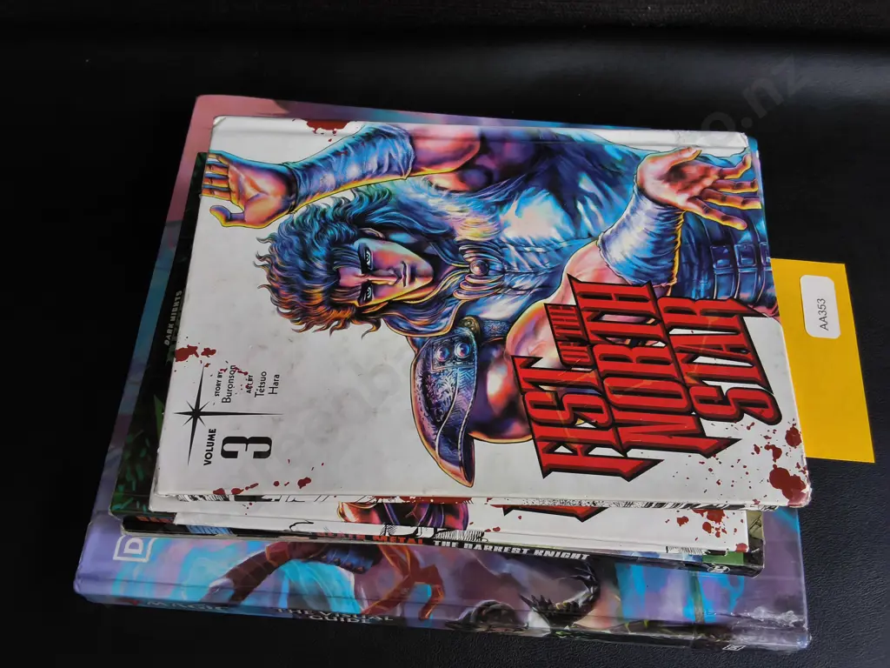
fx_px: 694
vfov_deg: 51.4
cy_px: 334
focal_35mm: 27
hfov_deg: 65.3
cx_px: 445
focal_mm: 2.87
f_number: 2
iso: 40
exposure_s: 1/100
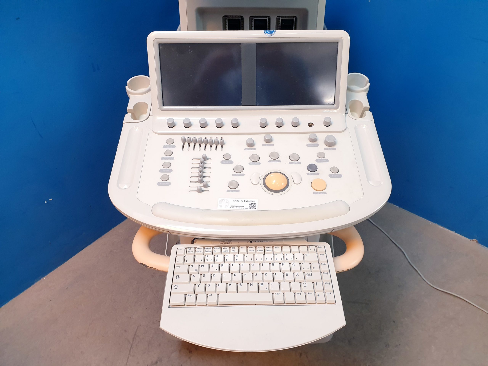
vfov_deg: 53.1
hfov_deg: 67.3
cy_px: 183
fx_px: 367
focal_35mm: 26
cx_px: 244
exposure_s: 1/50
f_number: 2.4
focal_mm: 4.3
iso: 160
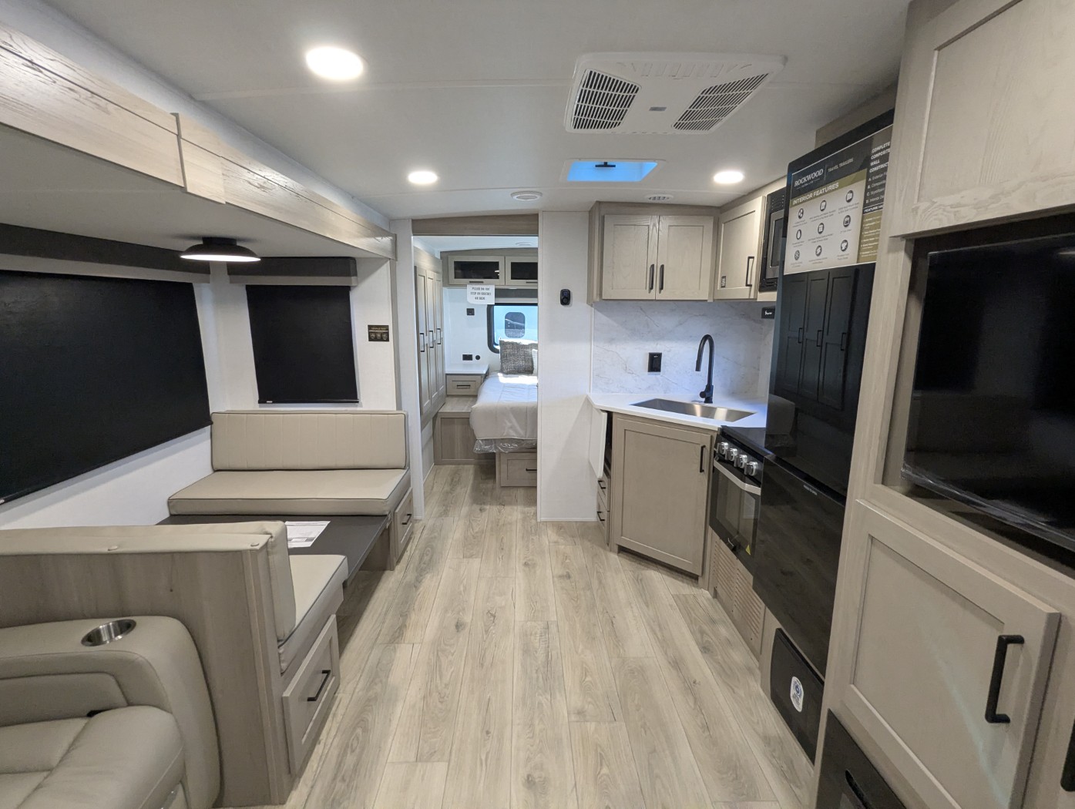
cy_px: 404
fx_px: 498
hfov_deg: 94.4
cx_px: 538
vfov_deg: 78.2
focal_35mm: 16
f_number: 2.2
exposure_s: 1/77
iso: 335
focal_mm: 2.35
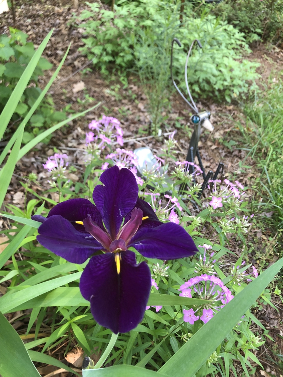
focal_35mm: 28
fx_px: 305
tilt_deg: -46.6
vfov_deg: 63.4
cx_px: 142
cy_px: 188
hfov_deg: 49.7
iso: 40
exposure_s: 1/30
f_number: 1.8
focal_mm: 3.99
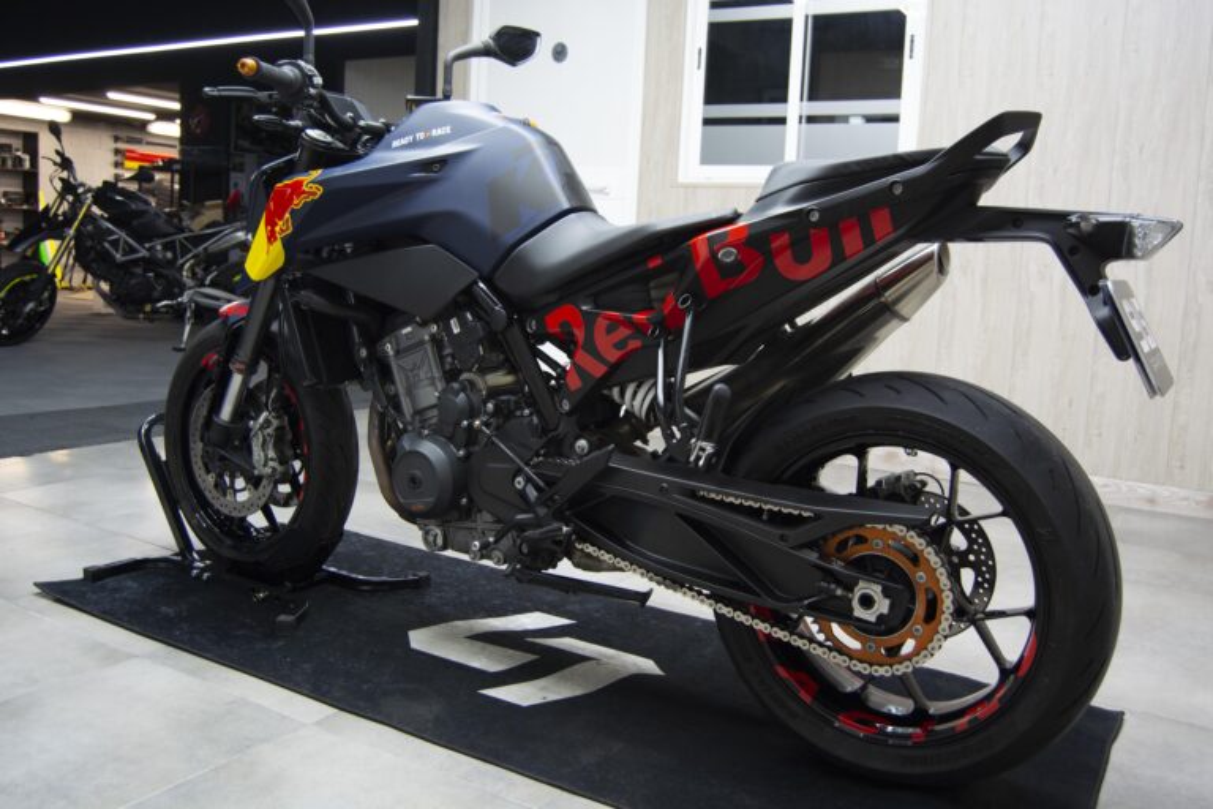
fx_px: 1011
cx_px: 606
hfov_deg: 61.9
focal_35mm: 30
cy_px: 404
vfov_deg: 43.6
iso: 560
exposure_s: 1/60
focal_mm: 20
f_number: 4
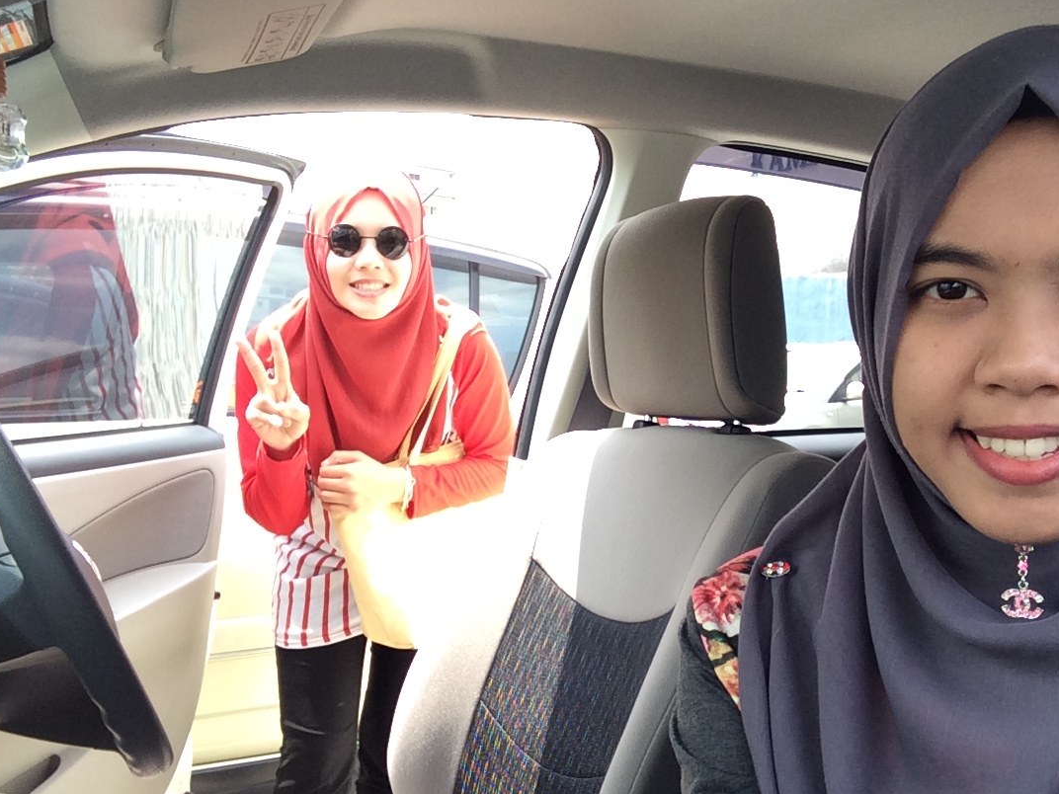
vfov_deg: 38.6
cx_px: 619
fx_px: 1132
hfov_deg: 49.9
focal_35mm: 37
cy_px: 455
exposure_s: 1/175
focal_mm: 2.15
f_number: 2.4
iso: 50
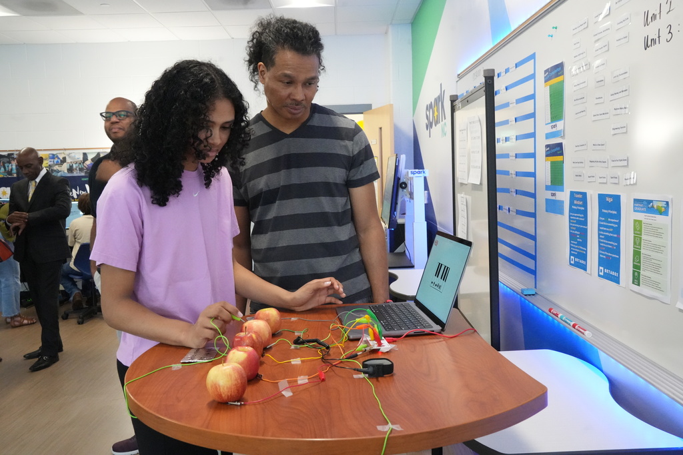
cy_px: 228
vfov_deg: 41.1
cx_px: 342
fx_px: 607
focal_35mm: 32
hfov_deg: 58.7
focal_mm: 32
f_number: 10
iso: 12800
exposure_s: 1/30
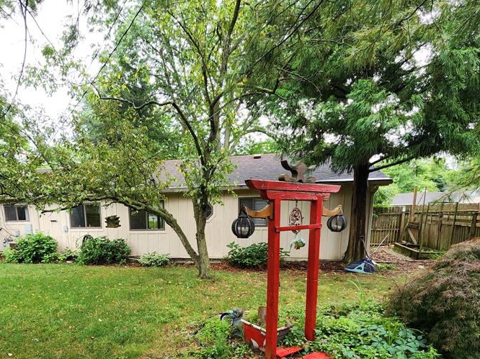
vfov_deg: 62.6
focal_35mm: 20
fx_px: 277
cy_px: 264
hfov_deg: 80.4
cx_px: 184
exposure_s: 1/120
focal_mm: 2.2
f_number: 2.2
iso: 50
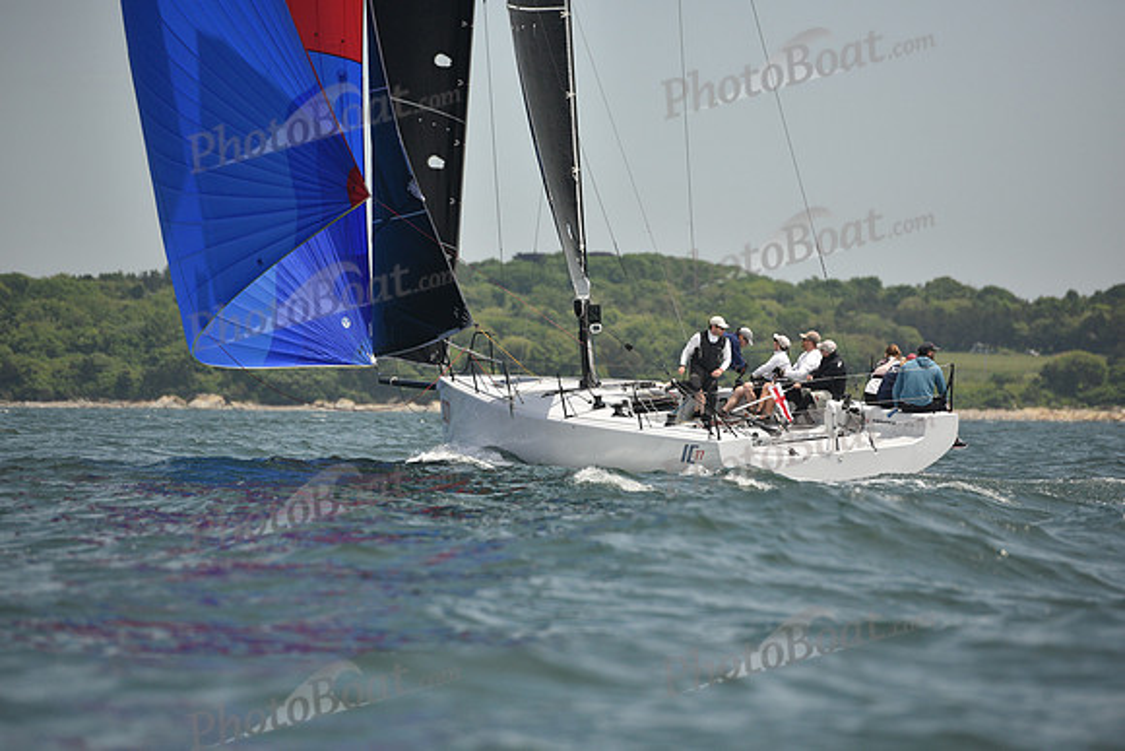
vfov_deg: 6.9
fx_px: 6251
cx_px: 562
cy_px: 376
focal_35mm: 200
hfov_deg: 10.3
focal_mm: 200
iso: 400
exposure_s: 1/8000
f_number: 4
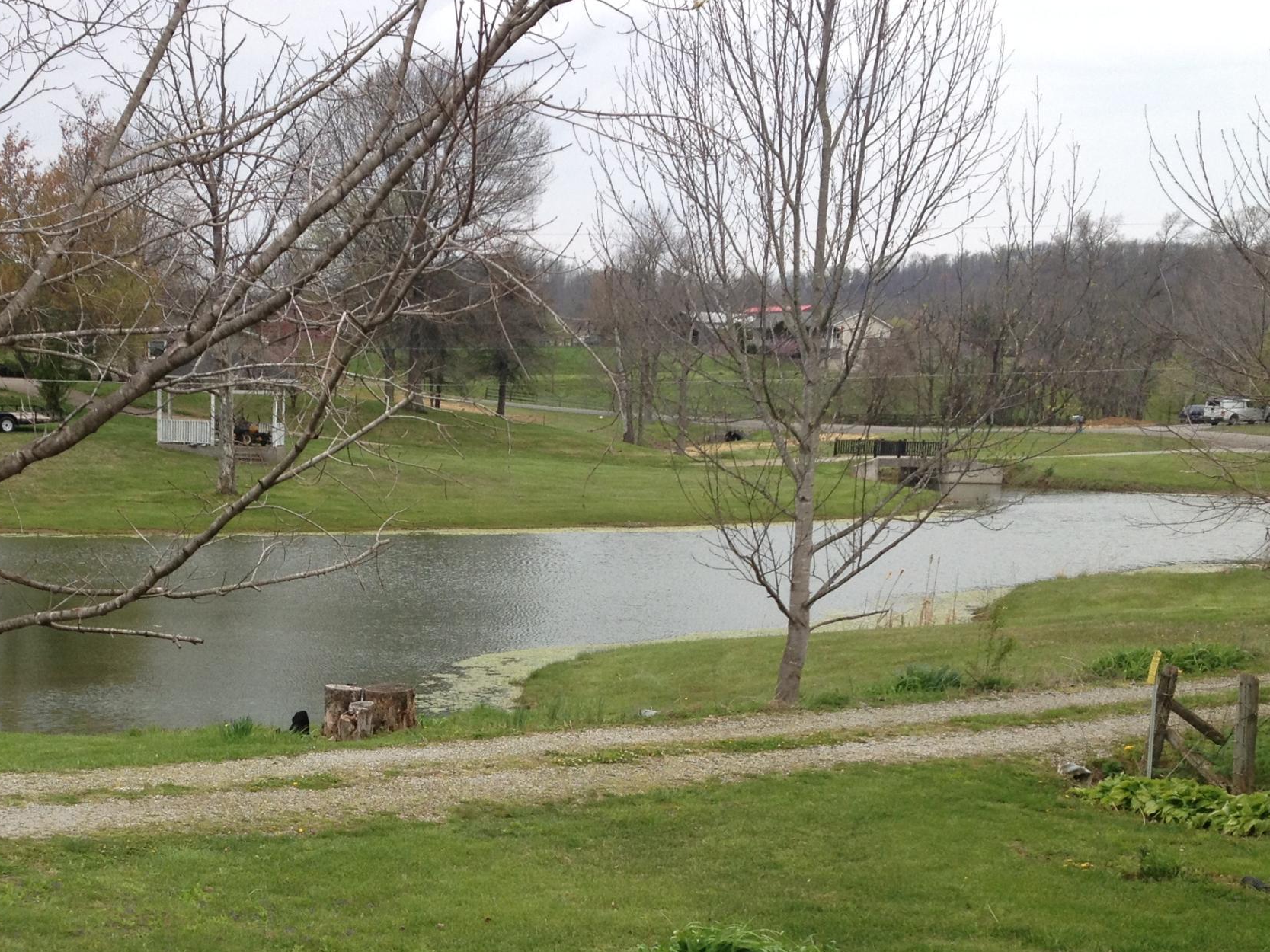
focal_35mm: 63
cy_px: 814
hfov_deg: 30.3
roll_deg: +0.1
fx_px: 2311
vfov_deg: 22.8
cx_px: 328
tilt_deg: -9.3
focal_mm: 4.28
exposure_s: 1/391
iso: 50
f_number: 2.4
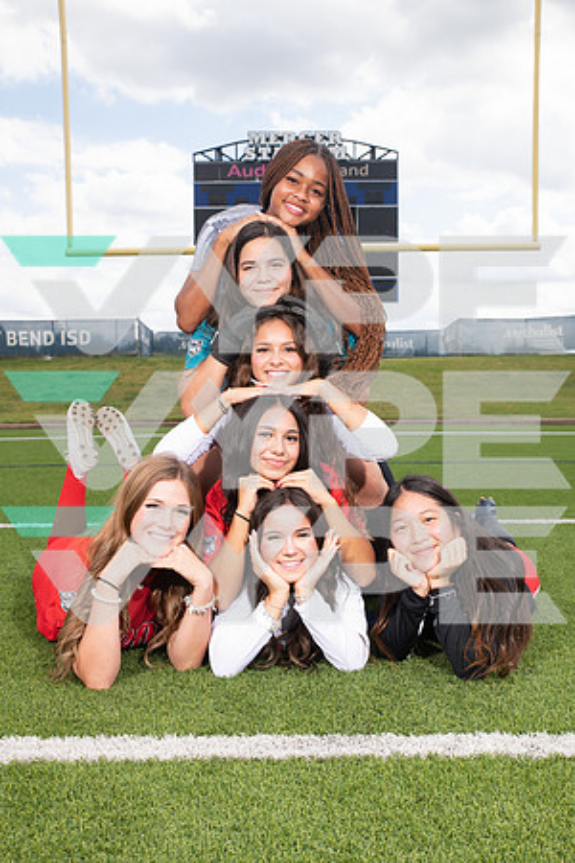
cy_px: 432
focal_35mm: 36
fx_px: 862
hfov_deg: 36.9
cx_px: 288
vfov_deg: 53.1
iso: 125
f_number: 7.1
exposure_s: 1/320
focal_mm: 36
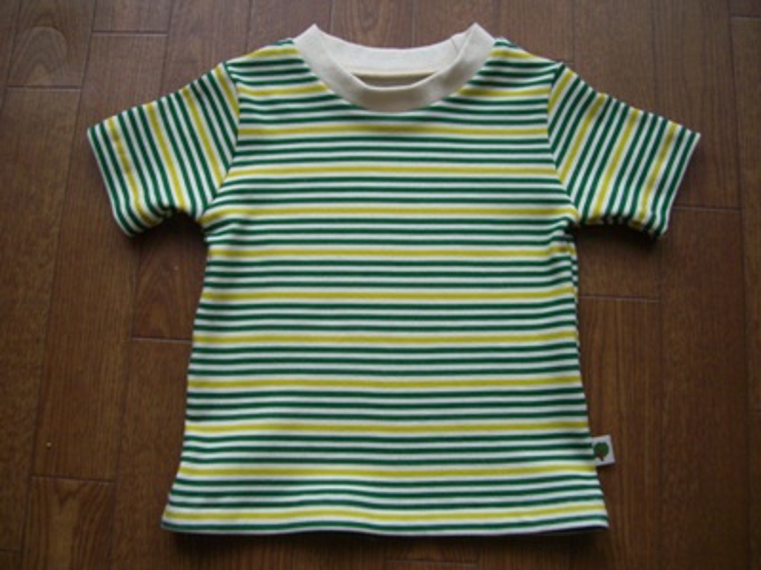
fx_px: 835
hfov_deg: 49.0
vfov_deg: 37.7
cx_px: 380
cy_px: 285
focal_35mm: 38
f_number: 2.8
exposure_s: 1/50
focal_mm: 7.9
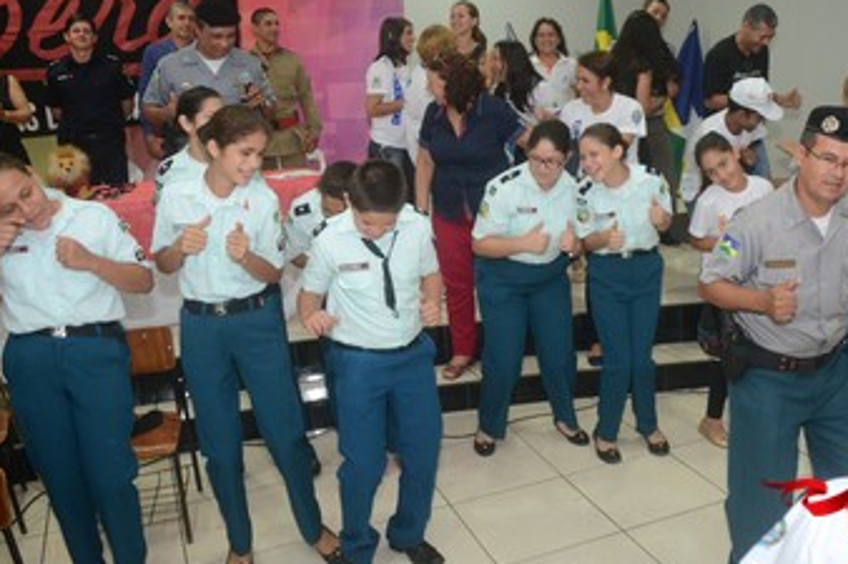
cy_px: 261
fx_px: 942
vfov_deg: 33.4
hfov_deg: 47.9
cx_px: 539
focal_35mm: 40
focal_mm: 20
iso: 1600
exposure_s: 1/100
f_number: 3.5
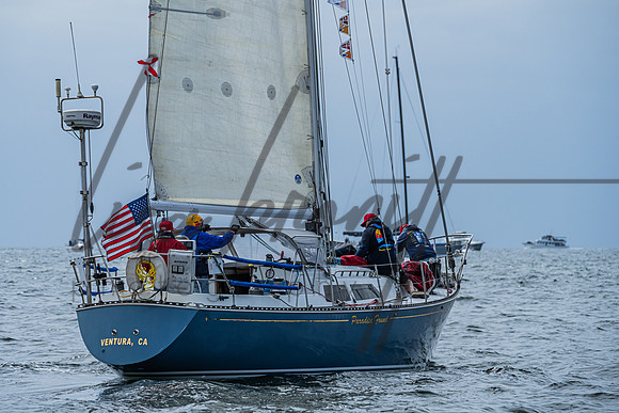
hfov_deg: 7.9
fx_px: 4466
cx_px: 299
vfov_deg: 5.3
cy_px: 196
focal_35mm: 260
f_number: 8
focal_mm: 210
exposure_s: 1/3200
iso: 400
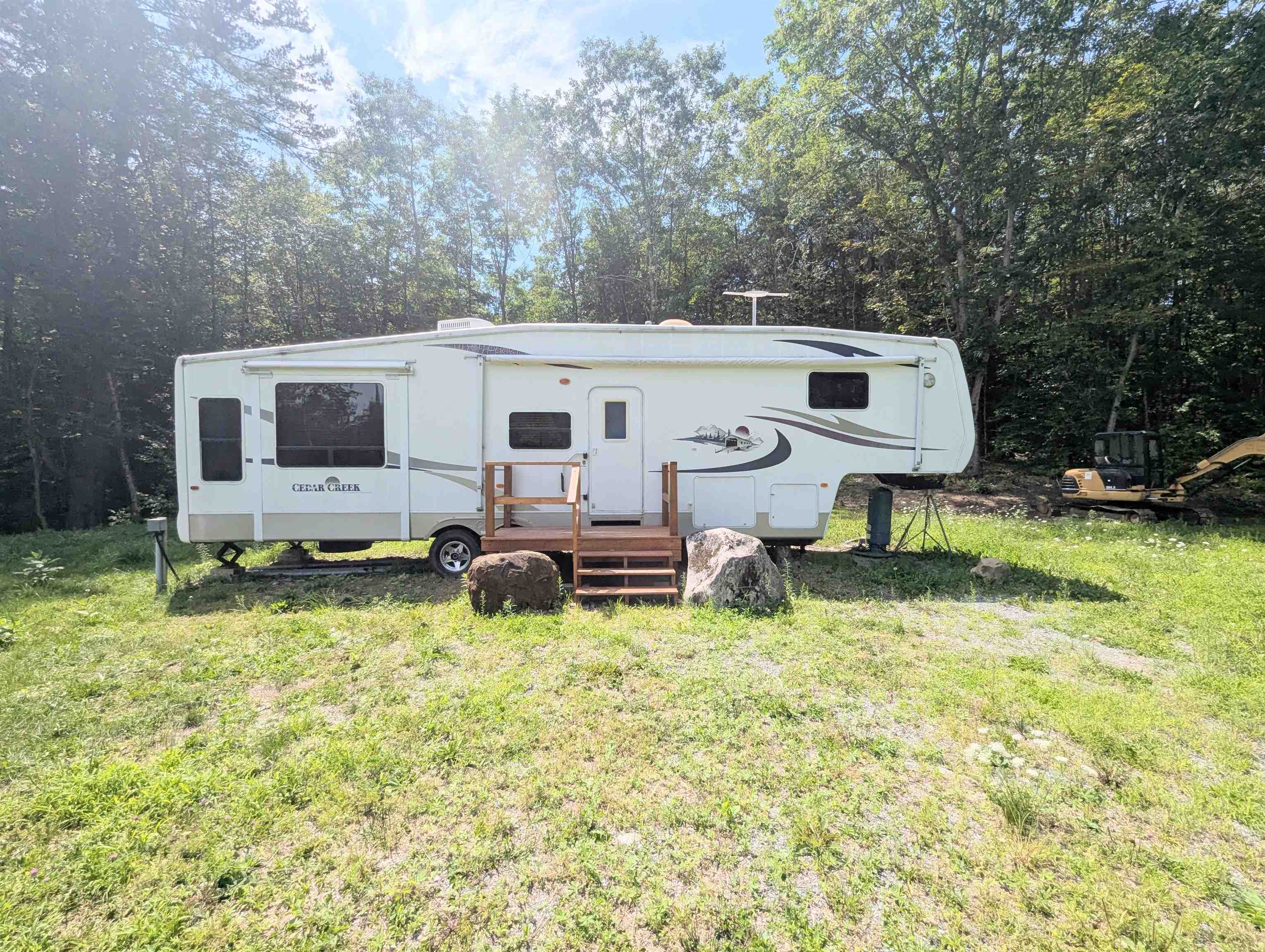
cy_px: 476
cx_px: 632
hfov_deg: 106.1
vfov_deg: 90.1
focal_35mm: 13
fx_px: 476
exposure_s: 1/1996
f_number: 2.2
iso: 43
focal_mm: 1.95
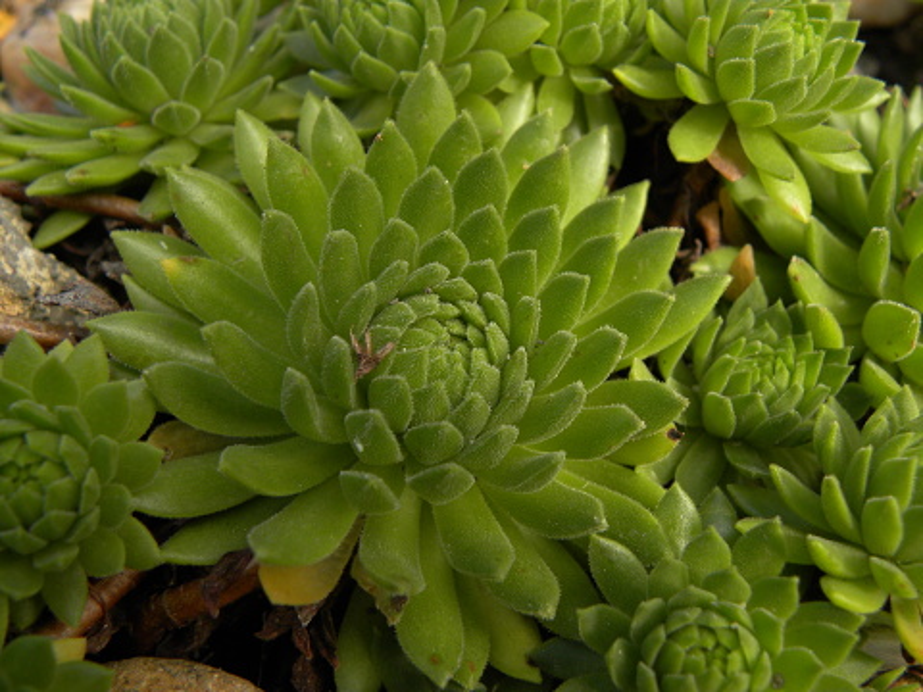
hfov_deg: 45.8
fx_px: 1093
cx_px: 462
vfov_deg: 35.1
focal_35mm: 41
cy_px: 346
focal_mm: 7.3
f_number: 3.2
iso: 100
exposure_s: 1/250
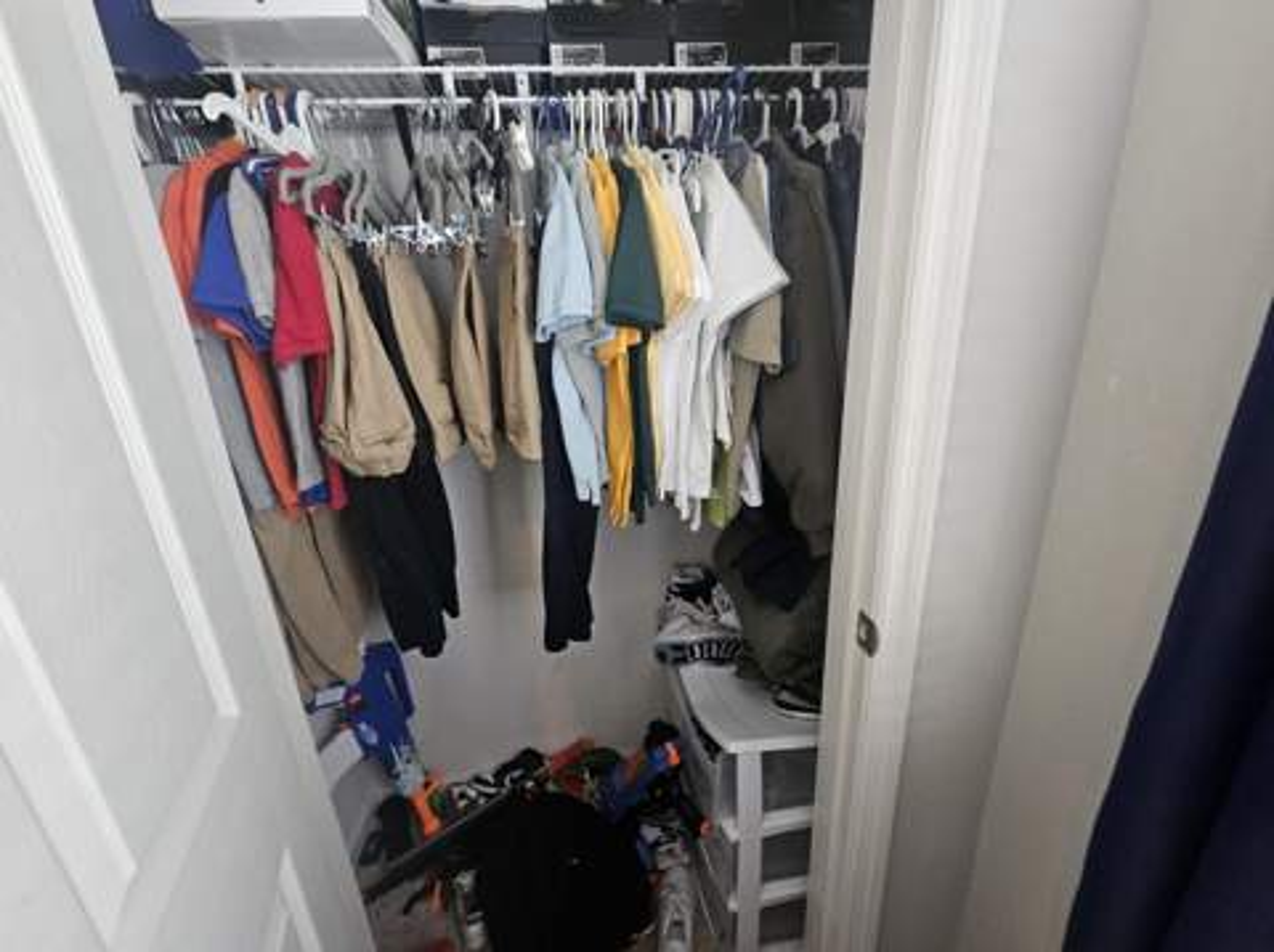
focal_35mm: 13
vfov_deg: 89.8
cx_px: 637
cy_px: 476
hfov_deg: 106.2
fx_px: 478
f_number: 2.2
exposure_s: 1/30
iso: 400
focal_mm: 2.2
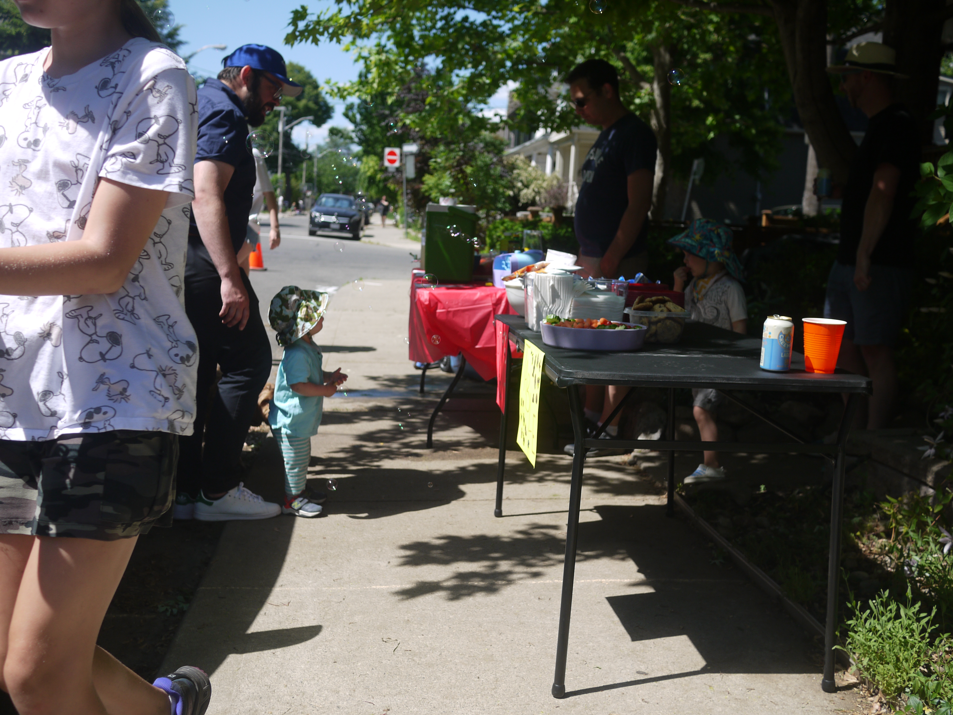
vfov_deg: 36.0
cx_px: 476
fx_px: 1101
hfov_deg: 46.8
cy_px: 358
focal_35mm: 40
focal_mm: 20
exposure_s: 1/2000
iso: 100
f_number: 2.8
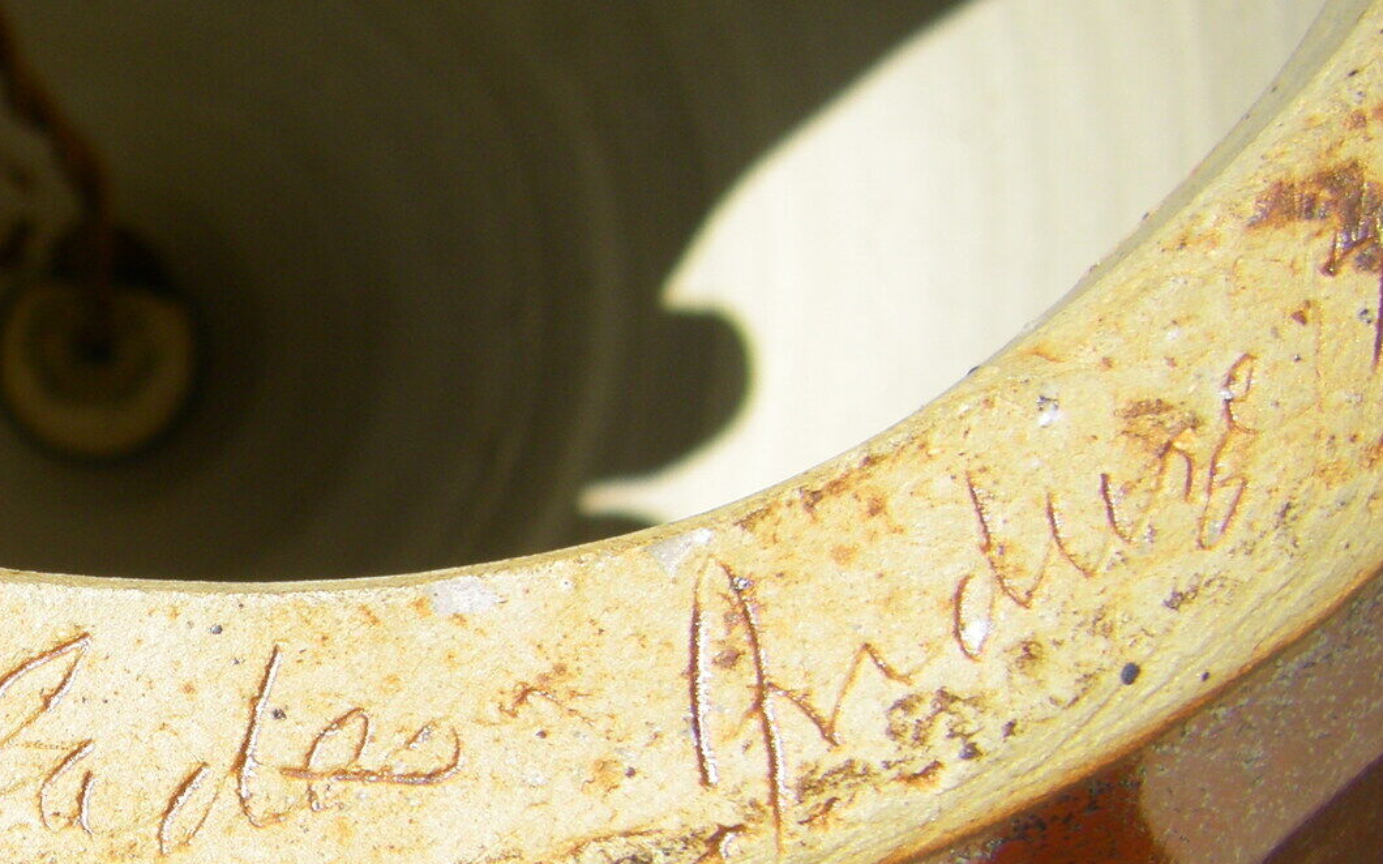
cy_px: 582
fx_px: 2864
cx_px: 104
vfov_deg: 17.1
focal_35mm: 76
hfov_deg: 26.1
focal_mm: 6.3
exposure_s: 1/160
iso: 64
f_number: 7
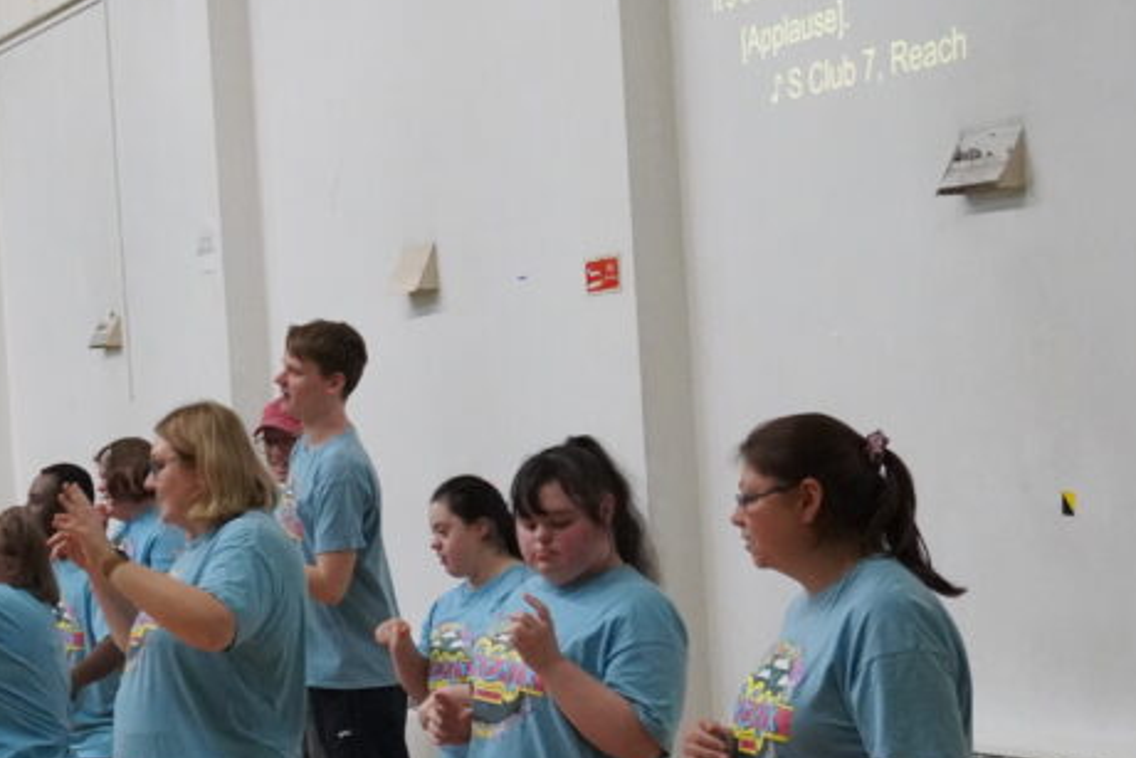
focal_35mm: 90
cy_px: 547
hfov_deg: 22.1
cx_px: 146
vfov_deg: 15.1
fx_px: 2844
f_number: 4.5
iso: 5000
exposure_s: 1/160
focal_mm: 27
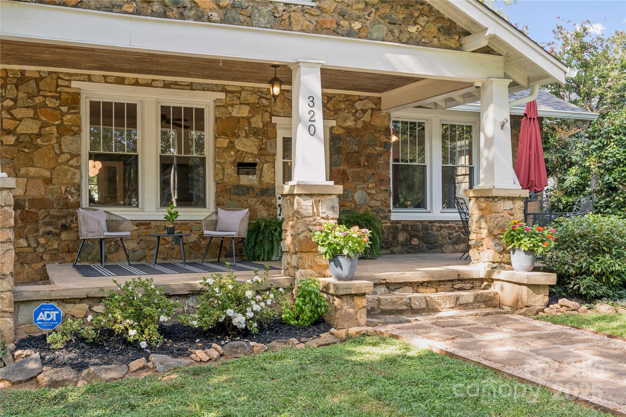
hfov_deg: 50.7
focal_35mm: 38
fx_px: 661
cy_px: 208
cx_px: 313
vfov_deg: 35.0
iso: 100
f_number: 4
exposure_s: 1/60
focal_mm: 38
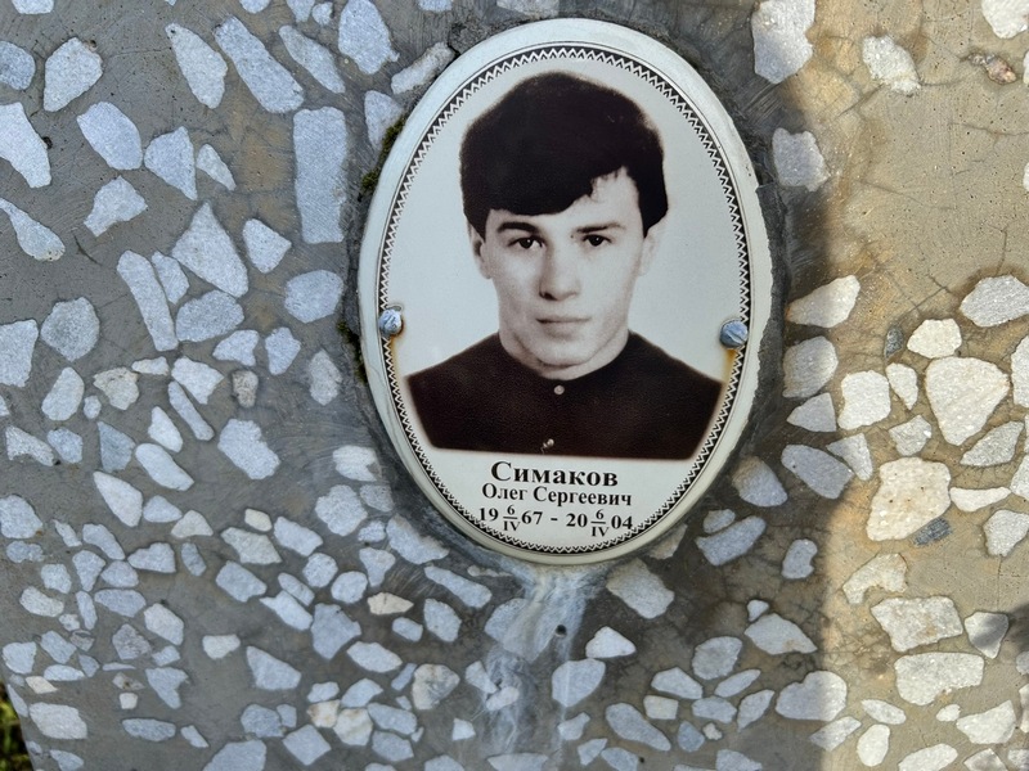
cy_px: 386
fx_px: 773
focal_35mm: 26
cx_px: 514
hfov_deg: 67.3
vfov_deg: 53.1
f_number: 1.5
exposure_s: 1/1344
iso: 50
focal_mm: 5.7
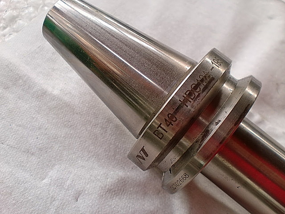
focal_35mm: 35
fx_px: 288
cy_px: 107
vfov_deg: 40.7
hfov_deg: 52.6
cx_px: 142
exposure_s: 1/60
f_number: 3.1
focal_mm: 6.3
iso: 64
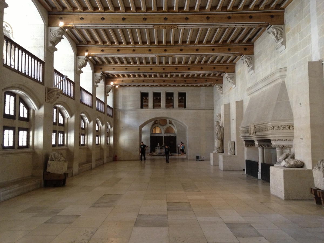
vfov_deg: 40.7
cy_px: 122
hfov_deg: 52.6
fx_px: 328
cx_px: 162
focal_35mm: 35
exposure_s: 1/20
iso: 200
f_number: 2.4
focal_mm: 4.28
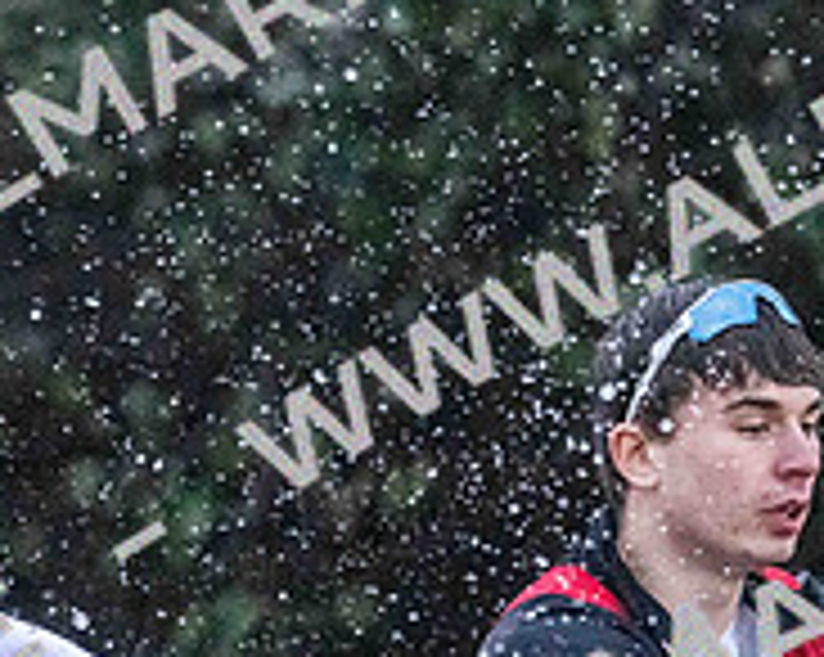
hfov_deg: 1.6
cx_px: -90
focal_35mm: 1190
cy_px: 565
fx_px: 28990
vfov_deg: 1.3
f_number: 4.5
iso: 18000
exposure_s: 1/1600
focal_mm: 400
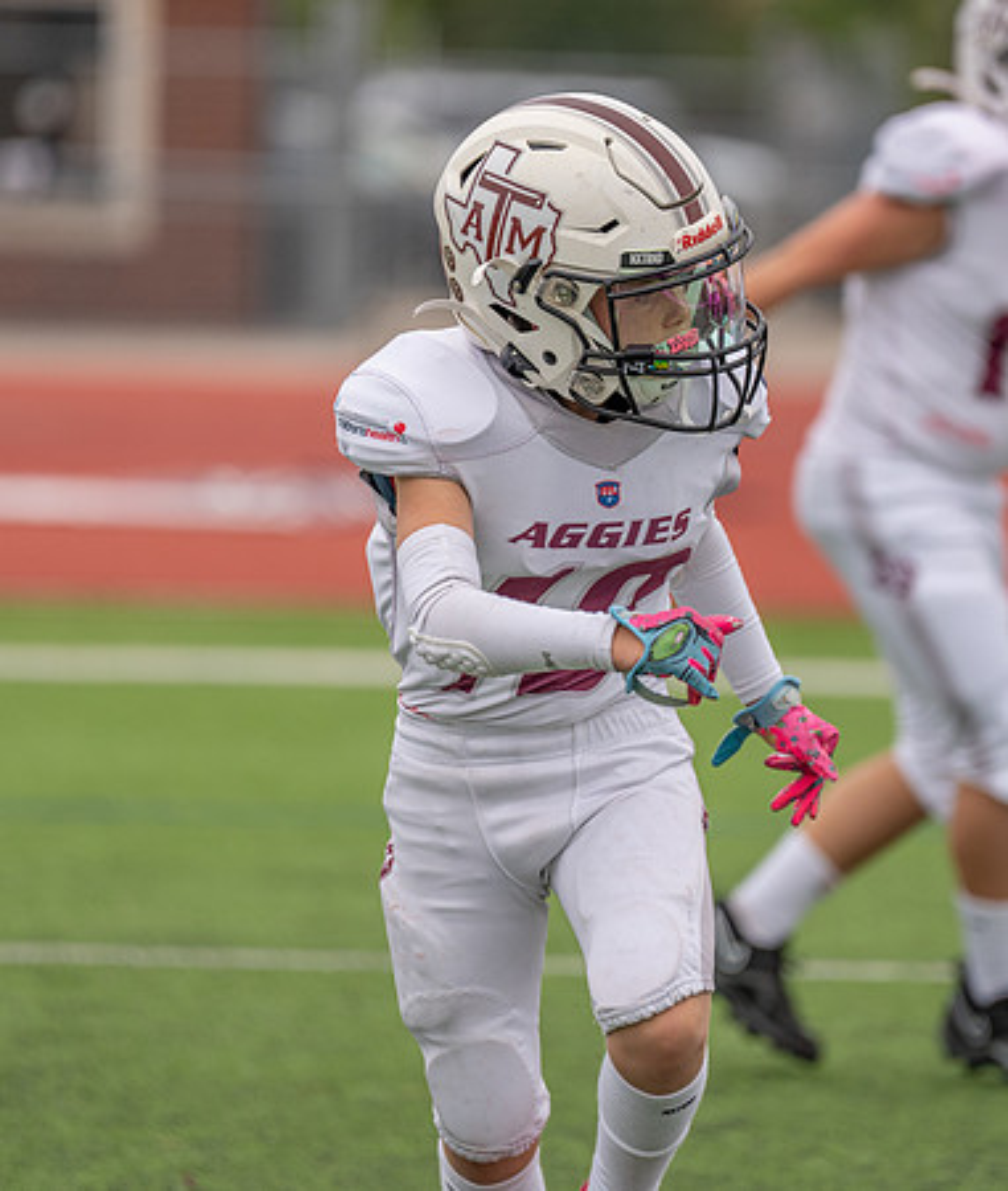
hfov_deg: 4.7
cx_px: 649
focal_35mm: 344
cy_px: 446
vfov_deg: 5.5
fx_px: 12408
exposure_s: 1/1250
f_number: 2.8
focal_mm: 200
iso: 320
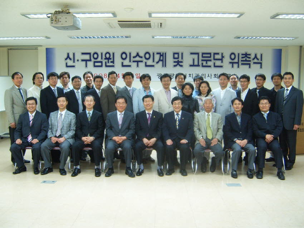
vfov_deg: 38.7
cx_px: 152
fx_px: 325
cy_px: 114
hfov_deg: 50.1
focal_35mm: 37
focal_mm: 6.2
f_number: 2.9
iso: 141
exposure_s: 1/10
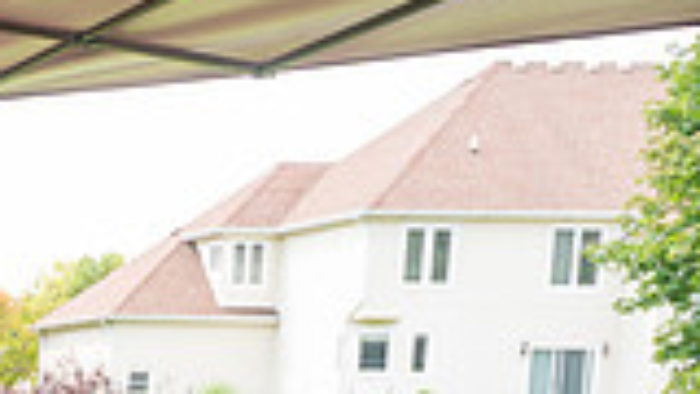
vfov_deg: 9.7
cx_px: -584
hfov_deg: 15.5
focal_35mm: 118
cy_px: 709
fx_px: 2190
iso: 250
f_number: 6.3
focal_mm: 28.5
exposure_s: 1/125
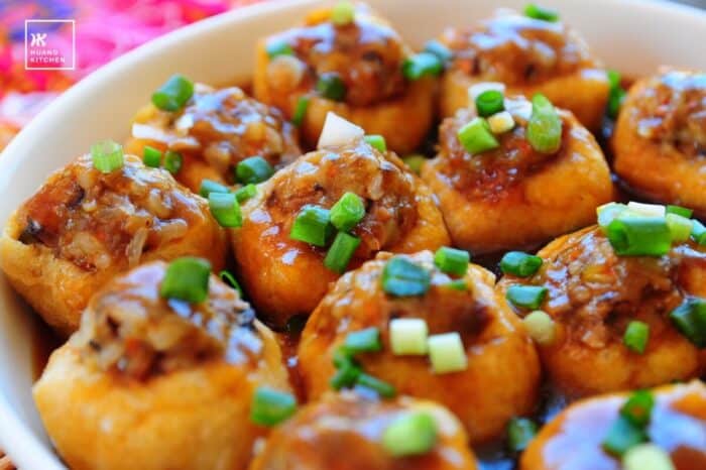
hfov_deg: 27.0
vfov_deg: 18.2
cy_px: 235
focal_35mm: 75
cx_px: 353
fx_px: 1470
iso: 200
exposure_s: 1/90
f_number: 4.8
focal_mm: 50
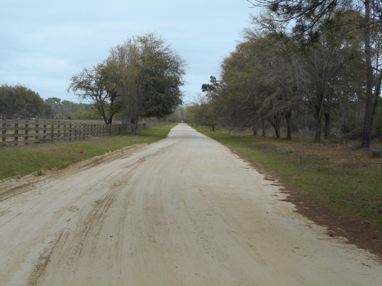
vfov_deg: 24.8
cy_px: 143
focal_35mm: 59
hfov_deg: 32.7
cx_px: 191
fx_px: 651
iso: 80
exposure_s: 1/320
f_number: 5.1
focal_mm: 10.5
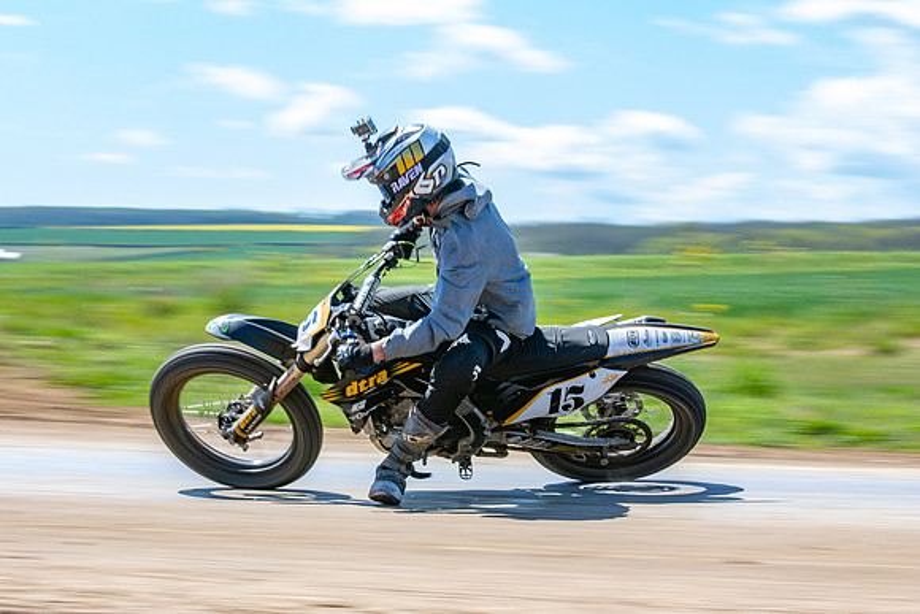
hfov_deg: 16.0
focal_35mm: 128
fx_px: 3270
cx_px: 405
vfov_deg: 10.7
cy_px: 297
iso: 200
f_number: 8
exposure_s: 1/160
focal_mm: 70
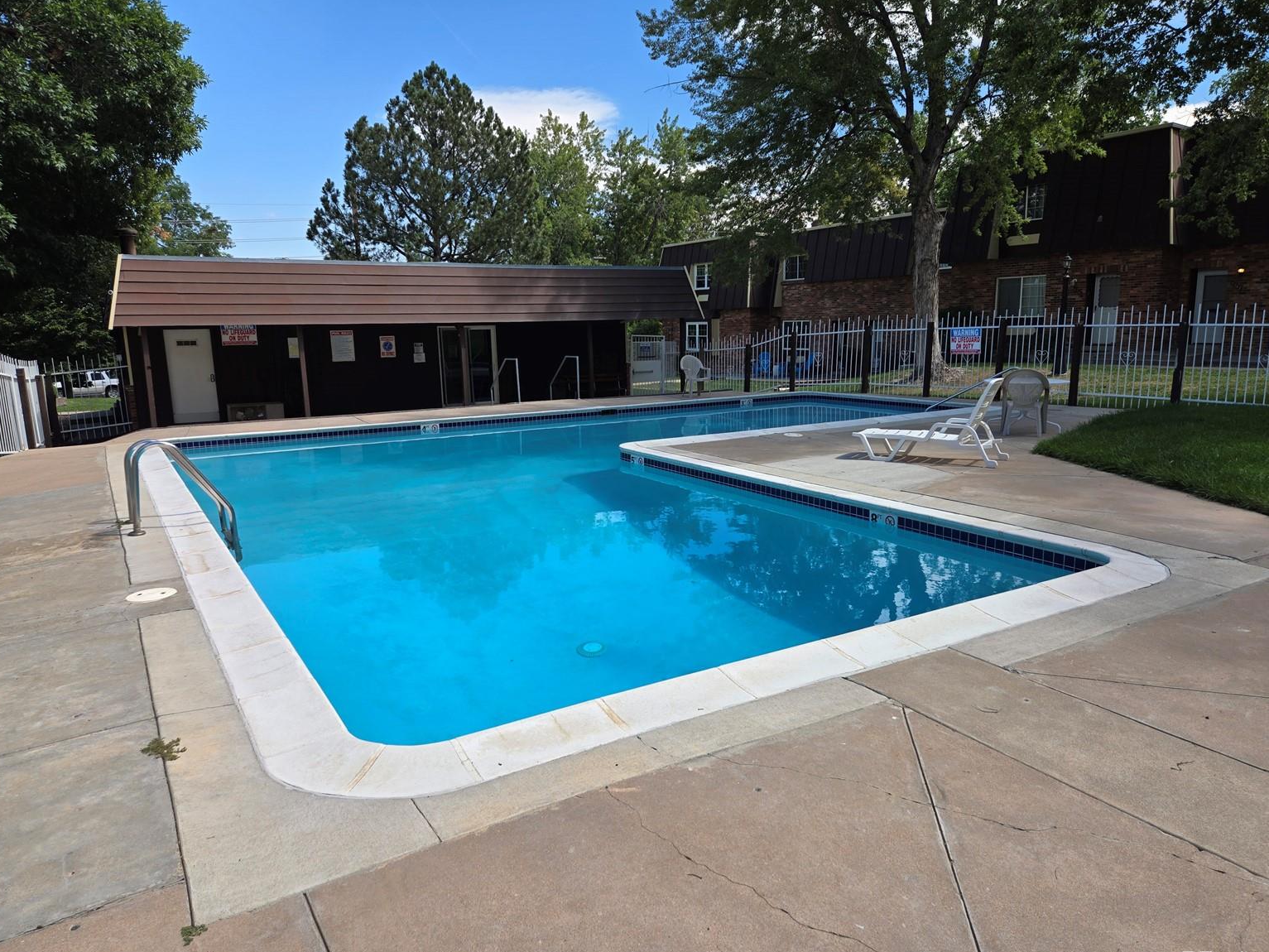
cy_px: 481
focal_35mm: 24
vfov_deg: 56.8
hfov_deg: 71.6
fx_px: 880
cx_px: 653
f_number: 1.8
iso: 25
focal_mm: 5.4
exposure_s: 1/1076
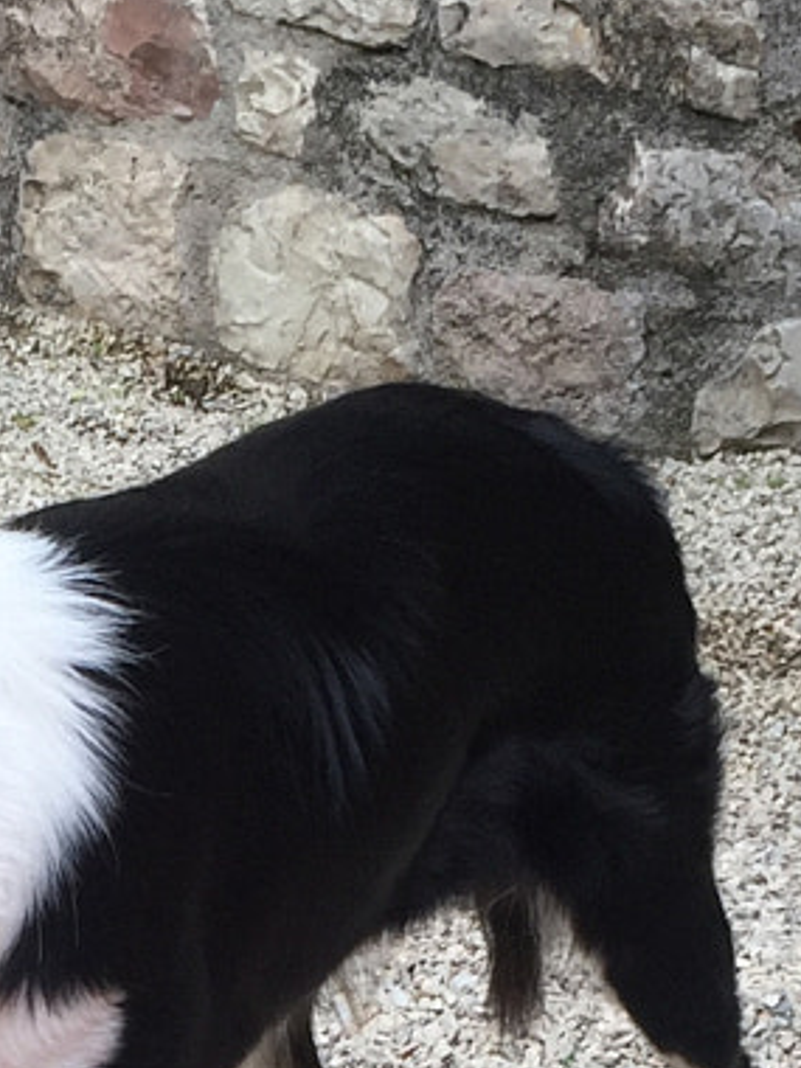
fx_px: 3764
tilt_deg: -30.5
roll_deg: -4.8
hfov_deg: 12.0
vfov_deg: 15.1
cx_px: 17
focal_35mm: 122
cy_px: 1535
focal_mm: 4.15
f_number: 2.2
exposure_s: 1/403
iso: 32
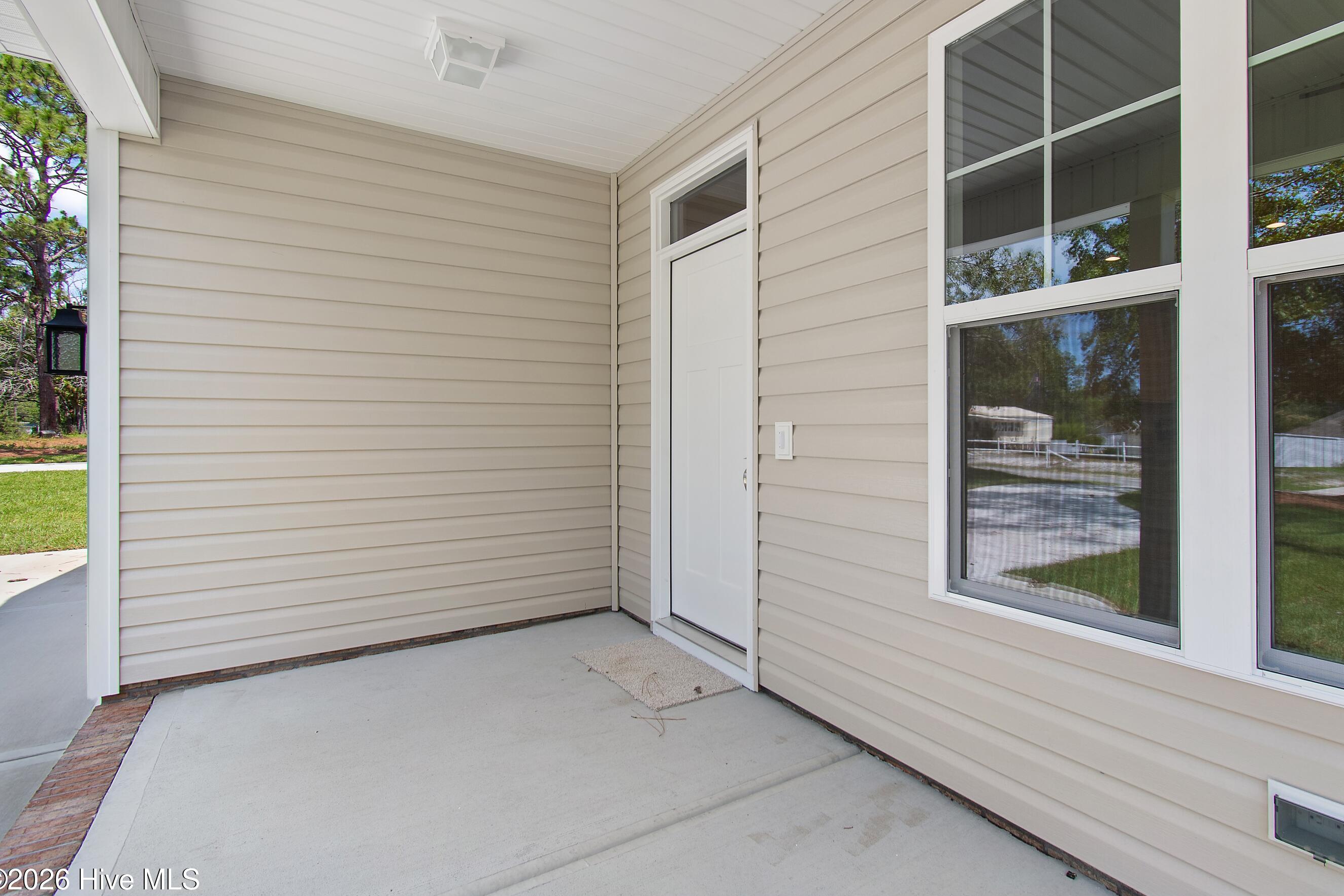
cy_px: 418
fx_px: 635
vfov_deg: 70.4
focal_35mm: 17
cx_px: 745
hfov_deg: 92.9
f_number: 5.6
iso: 100
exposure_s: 1/125
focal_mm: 10
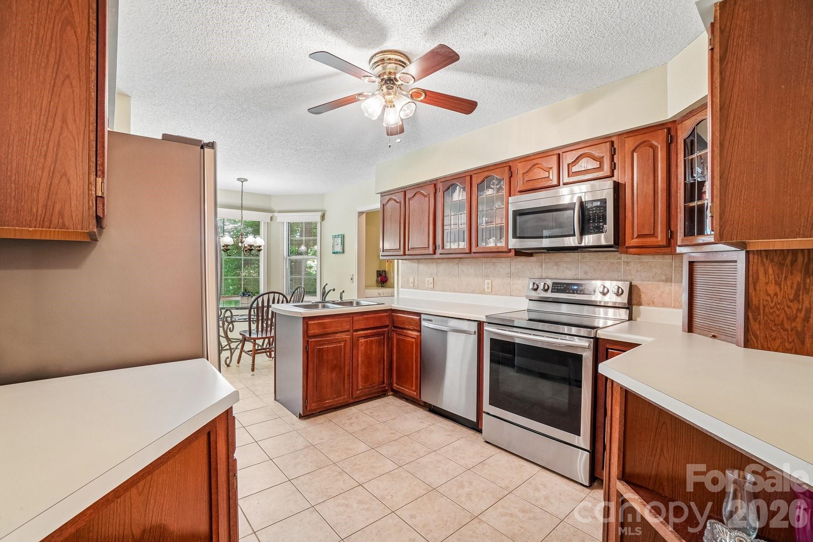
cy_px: 271
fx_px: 339
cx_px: 406
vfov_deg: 77.3
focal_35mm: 15
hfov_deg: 100.4
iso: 400
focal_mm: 10
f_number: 8
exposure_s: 1/3.33
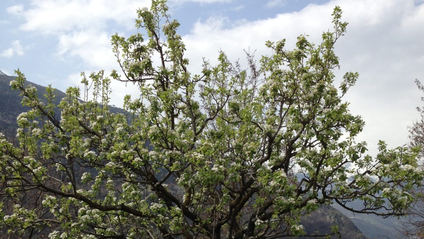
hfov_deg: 40.6
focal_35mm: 51
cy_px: 236
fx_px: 573
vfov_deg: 22.6
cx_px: 212
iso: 50
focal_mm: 4.28
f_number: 2.4
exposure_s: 1/1842
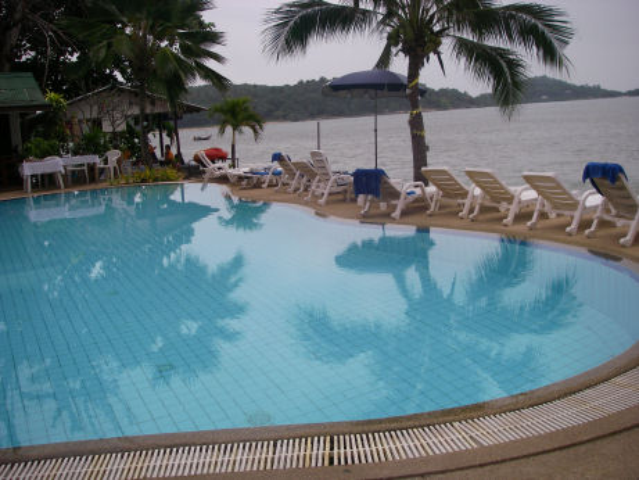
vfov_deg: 37.7
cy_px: 240
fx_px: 702
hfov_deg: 49.0
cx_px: 320
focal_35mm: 38
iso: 64
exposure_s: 1/125
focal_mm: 6.3
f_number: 3.3
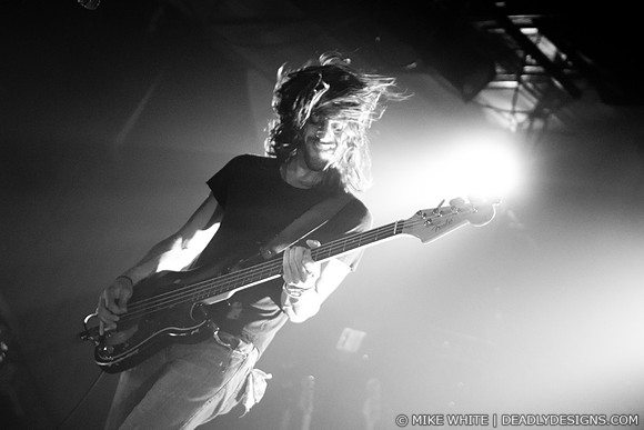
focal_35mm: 45
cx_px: 322
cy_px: 215
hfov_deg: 43.6
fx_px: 805
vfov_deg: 29.9
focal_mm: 30
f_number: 1.8
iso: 1000
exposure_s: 1/250
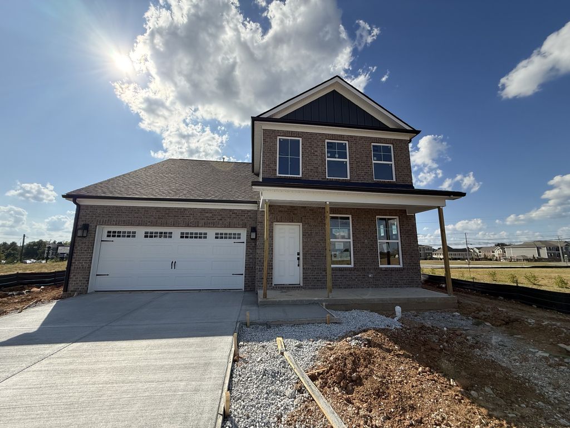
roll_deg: -1.1
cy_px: 214
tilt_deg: +9.9
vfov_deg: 85.7
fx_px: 231
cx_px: 285
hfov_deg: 102.1
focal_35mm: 14
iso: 80
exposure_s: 1/2611
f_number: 2.2
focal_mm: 2.22
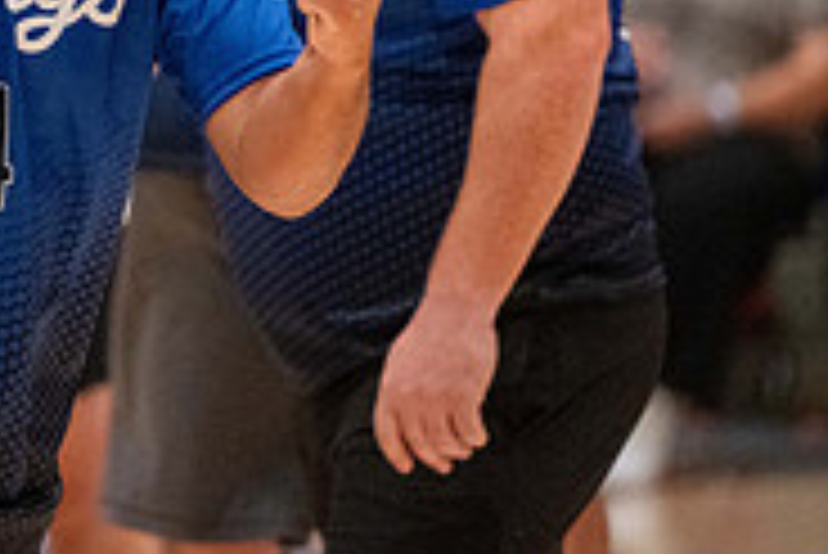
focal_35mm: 631
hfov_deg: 3.3
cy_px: -173
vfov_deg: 2.2
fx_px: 14524
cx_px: -140
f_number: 2.8
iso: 6400
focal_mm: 200
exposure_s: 1/640
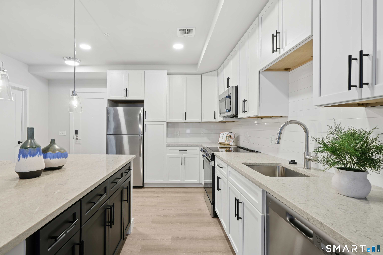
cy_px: 128
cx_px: 192
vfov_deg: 73.7
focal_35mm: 16
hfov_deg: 96.7
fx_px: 170
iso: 100
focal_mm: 16
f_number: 11
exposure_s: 1
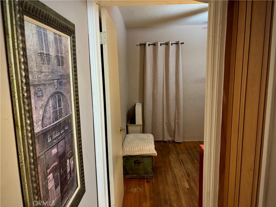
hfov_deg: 67.3
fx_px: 207
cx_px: 138
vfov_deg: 53.1
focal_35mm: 26
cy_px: 104
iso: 500
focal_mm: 5.96
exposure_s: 1/60
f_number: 1.6
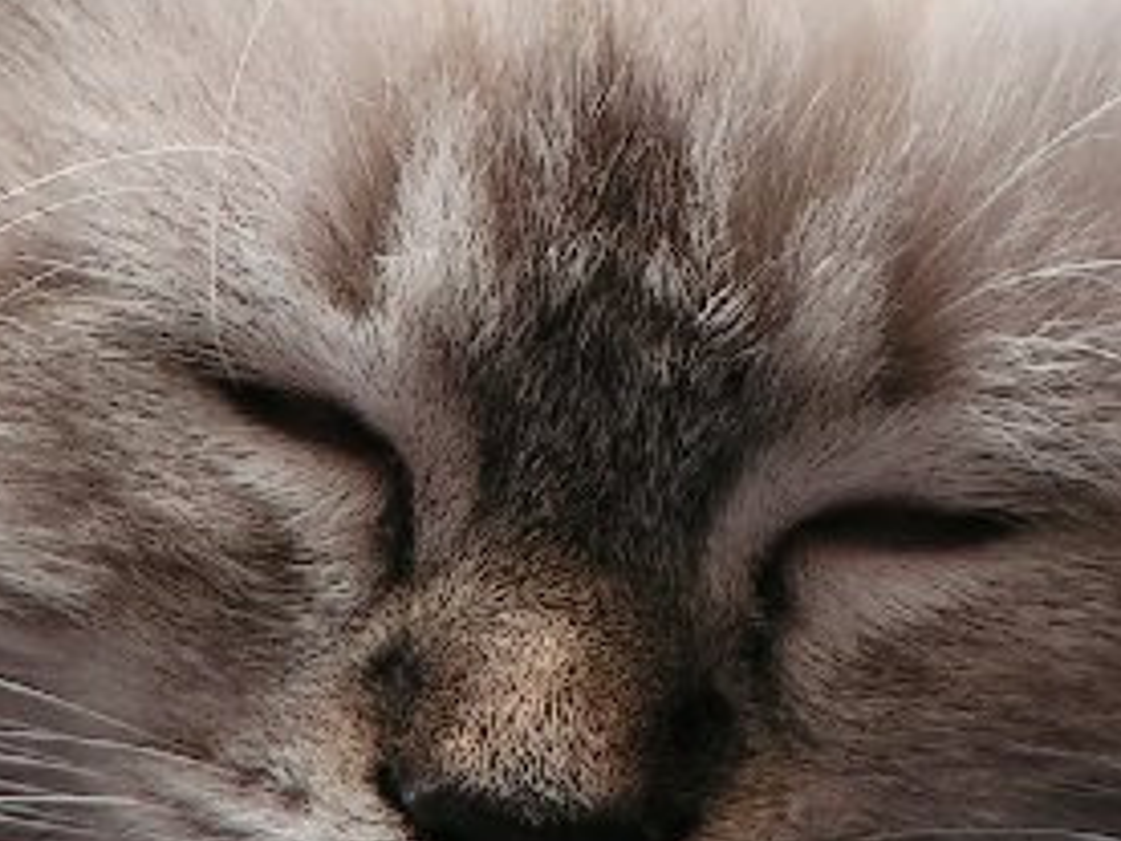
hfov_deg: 1.9
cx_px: 609
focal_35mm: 1029
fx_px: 33323
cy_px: 256
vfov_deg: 1.4
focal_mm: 54.2
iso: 50
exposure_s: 1.6
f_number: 3.5
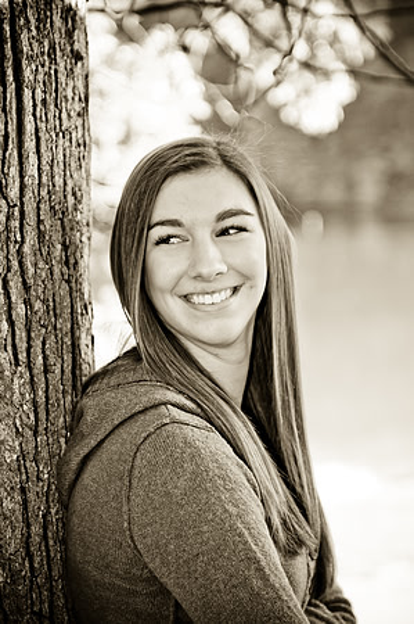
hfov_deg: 13.0
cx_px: 207
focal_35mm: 105
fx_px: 1815
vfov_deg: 19.5
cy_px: 312
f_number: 2.8
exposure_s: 1/125
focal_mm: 70
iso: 100
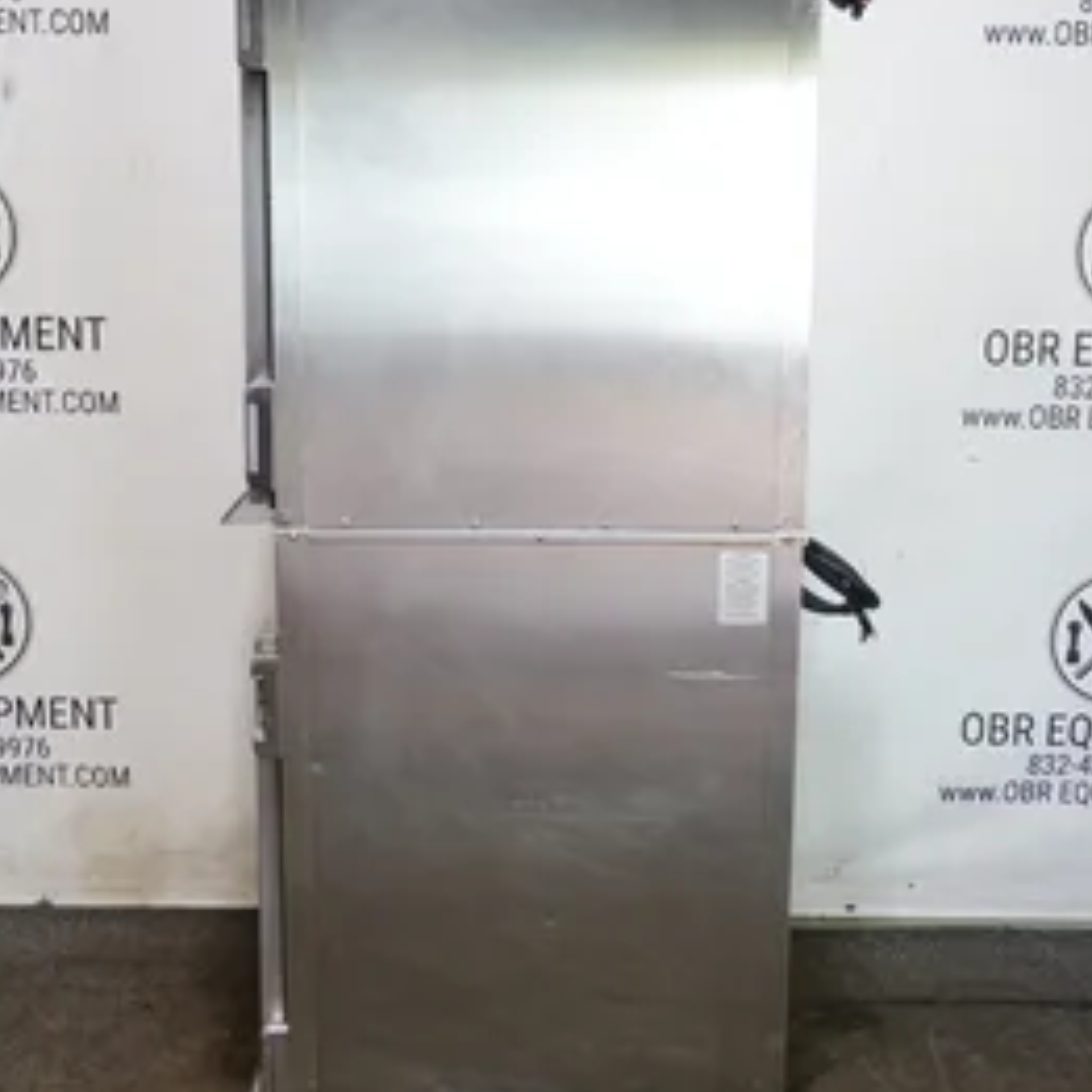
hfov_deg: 32.8
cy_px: 559
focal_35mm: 52
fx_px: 1856
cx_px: 548
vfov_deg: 32.8
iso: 125
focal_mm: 14.69
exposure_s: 1/6
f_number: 4
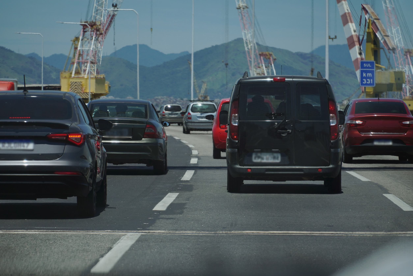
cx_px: 206
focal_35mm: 202
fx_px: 2323
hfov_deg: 10.2
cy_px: 138
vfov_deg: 6.8
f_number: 5.6
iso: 100
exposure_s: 1/1000
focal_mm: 135
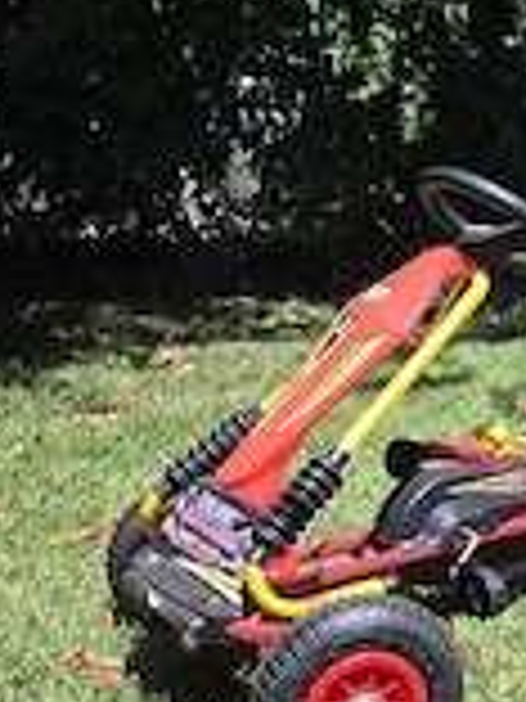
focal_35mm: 59
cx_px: 575
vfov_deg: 32.7
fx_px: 1195
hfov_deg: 23.3
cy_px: 364
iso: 80
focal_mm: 5.4
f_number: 1.8
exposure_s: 1/3333
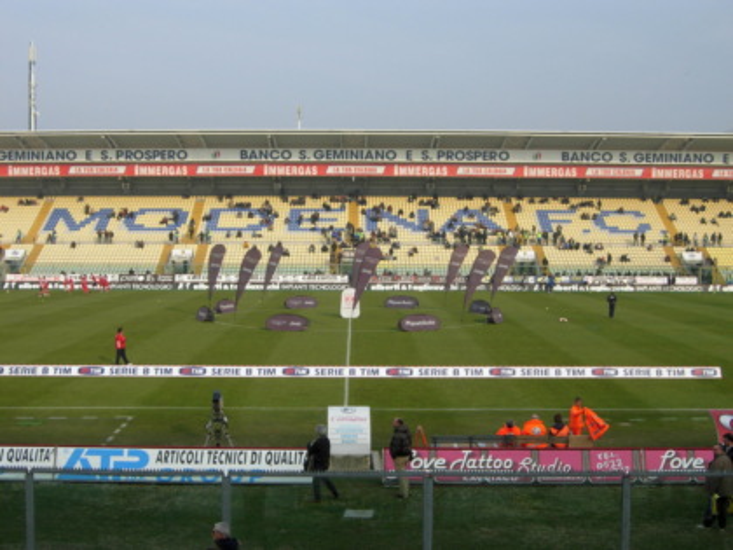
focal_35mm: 48
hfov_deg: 39.7
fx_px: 1016
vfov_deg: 30.3
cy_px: 275
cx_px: 366
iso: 50
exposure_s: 1/209
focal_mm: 10.1
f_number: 5.4
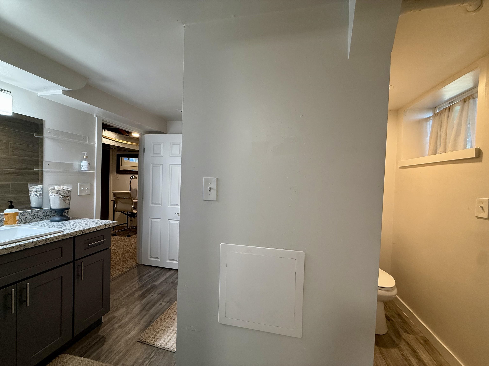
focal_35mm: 14
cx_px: 244
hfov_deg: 102.1
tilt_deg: -0.8
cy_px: 183
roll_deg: -1.8
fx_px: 198
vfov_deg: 85.7
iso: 160
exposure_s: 1/60
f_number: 2.2
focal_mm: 2.22
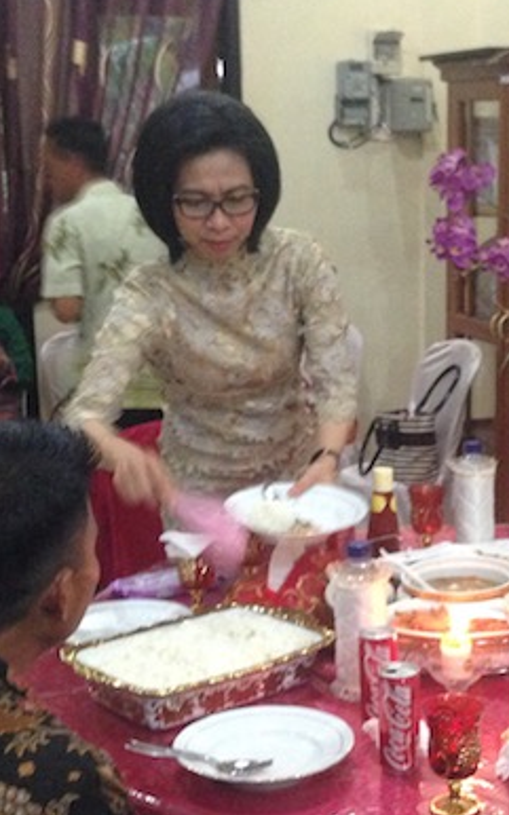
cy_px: 491
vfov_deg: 30.6
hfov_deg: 19.3
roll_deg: -1.6
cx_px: 359
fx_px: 1488
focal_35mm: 67
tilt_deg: -14.0
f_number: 2.4
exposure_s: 1/20
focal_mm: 4.12
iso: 400
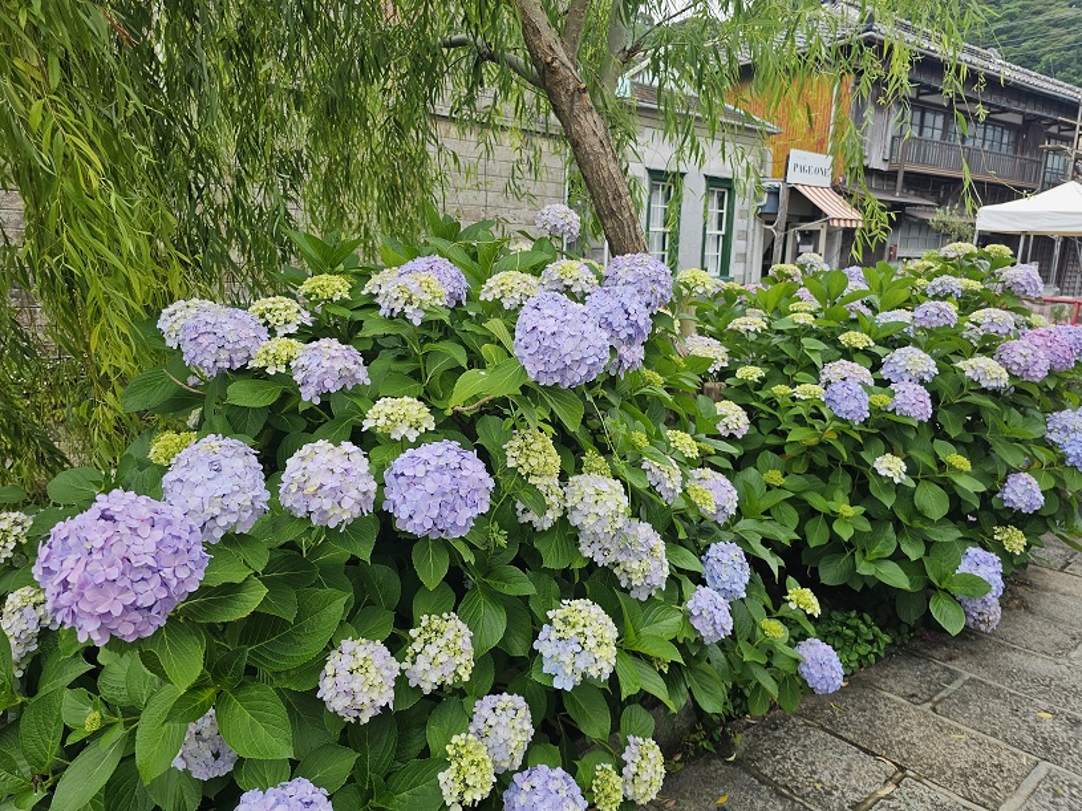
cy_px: 406
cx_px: 541
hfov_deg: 73.9
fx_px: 719
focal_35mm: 23
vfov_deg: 58.9
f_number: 1.7
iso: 25
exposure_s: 1/180
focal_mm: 6.3
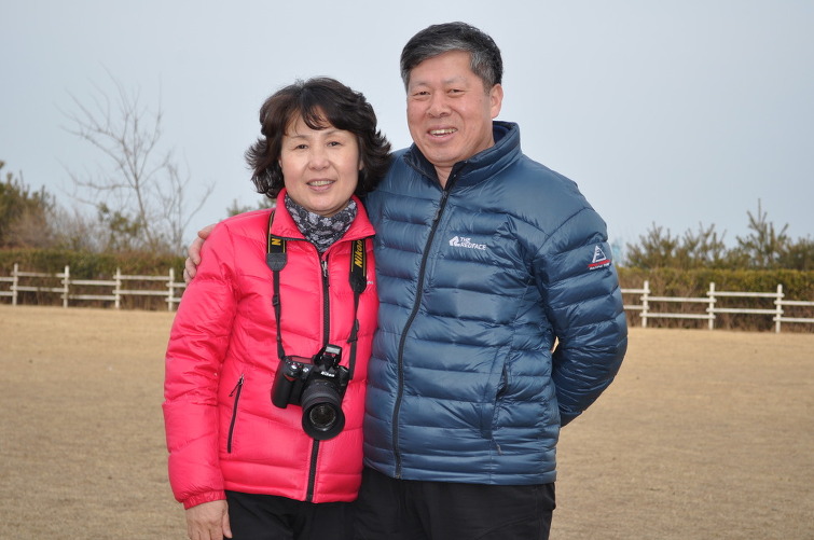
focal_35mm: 78
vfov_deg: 17.4
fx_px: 1761
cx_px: 407
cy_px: 270
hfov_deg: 26.0
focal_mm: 52
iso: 200
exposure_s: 1/200
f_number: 6.3
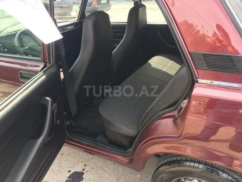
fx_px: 203
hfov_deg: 61.7
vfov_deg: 48.2
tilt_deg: -25.5
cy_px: 91
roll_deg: +3.3
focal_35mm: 29
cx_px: 121
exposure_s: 1/108
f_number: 2.2
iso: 25
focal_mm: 4.15
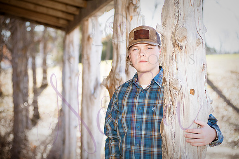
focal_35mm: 80
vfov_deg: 17.1
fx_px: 531
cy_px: 80
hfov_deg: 25.4
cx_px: 120
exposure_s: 1/800
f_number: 3.5
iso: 800
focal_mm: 80
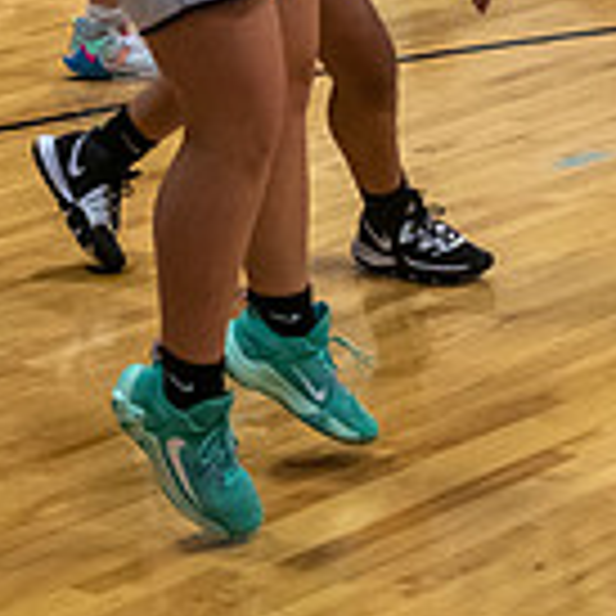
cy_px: -387
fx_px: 3382
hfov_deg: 10.4
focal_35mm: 168
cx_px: 76
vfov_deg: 10.0
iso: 4000
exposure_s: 1/500
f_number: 4
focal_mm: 40
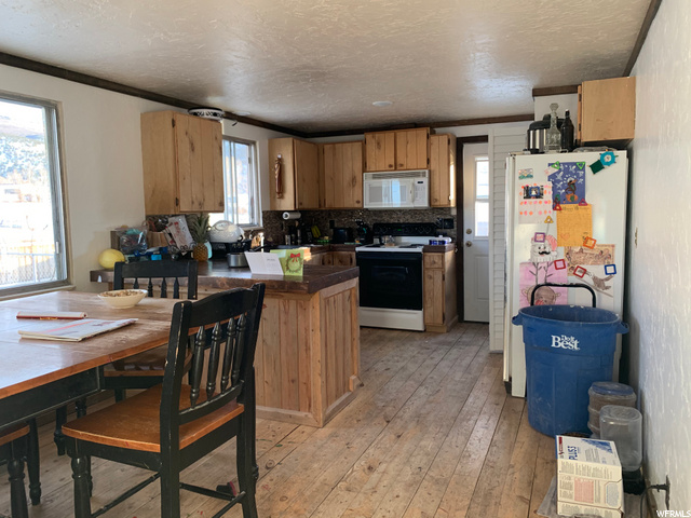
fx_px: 519
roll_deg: +0.5
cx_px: 346
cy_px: 259
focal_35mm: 26
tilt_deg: -4.5
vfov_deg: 53.1
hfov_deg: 67.3
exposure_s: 1/60
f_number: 1.8
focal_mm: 4.25
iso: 100
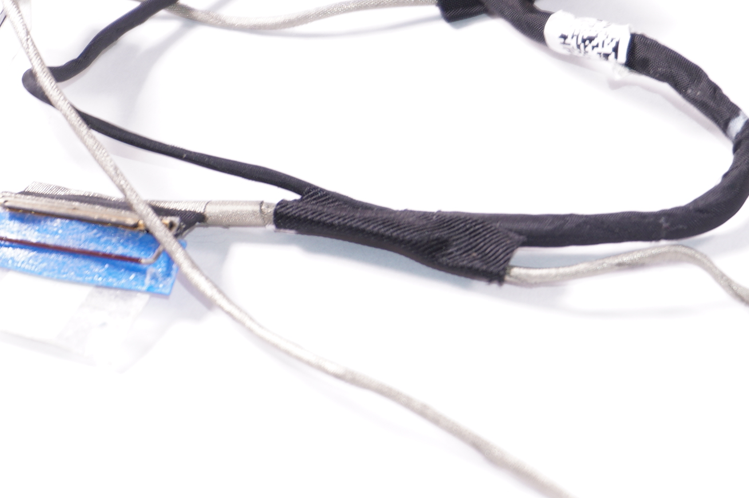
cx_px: 640
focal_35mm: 162
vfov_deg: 8.5
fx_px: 3371
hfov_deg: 12.6
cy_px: 212
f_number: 5.6
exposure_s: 1/50
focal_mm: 47
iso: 200
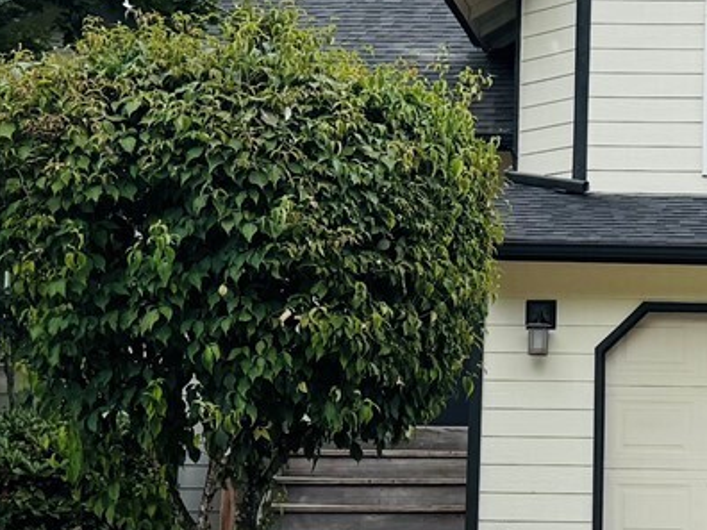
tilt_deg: +6.8
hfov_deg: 19.8
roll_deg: -1.3
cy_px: 248
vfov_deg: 15.2
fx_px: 1981
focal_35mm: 97
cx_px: 666
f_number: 1.78
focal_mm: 6.76
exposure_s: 1/2415
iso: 80
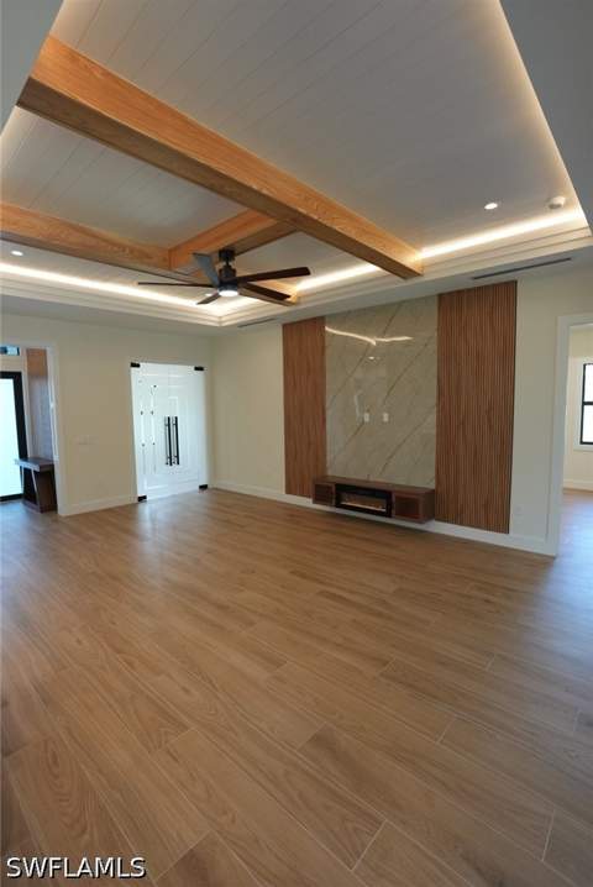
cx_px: 296
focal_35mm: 16
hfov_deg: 73.8
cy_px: 444
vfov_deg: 96.7
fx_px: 395
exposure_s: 1/160
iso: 1000
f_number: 4
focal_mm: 16
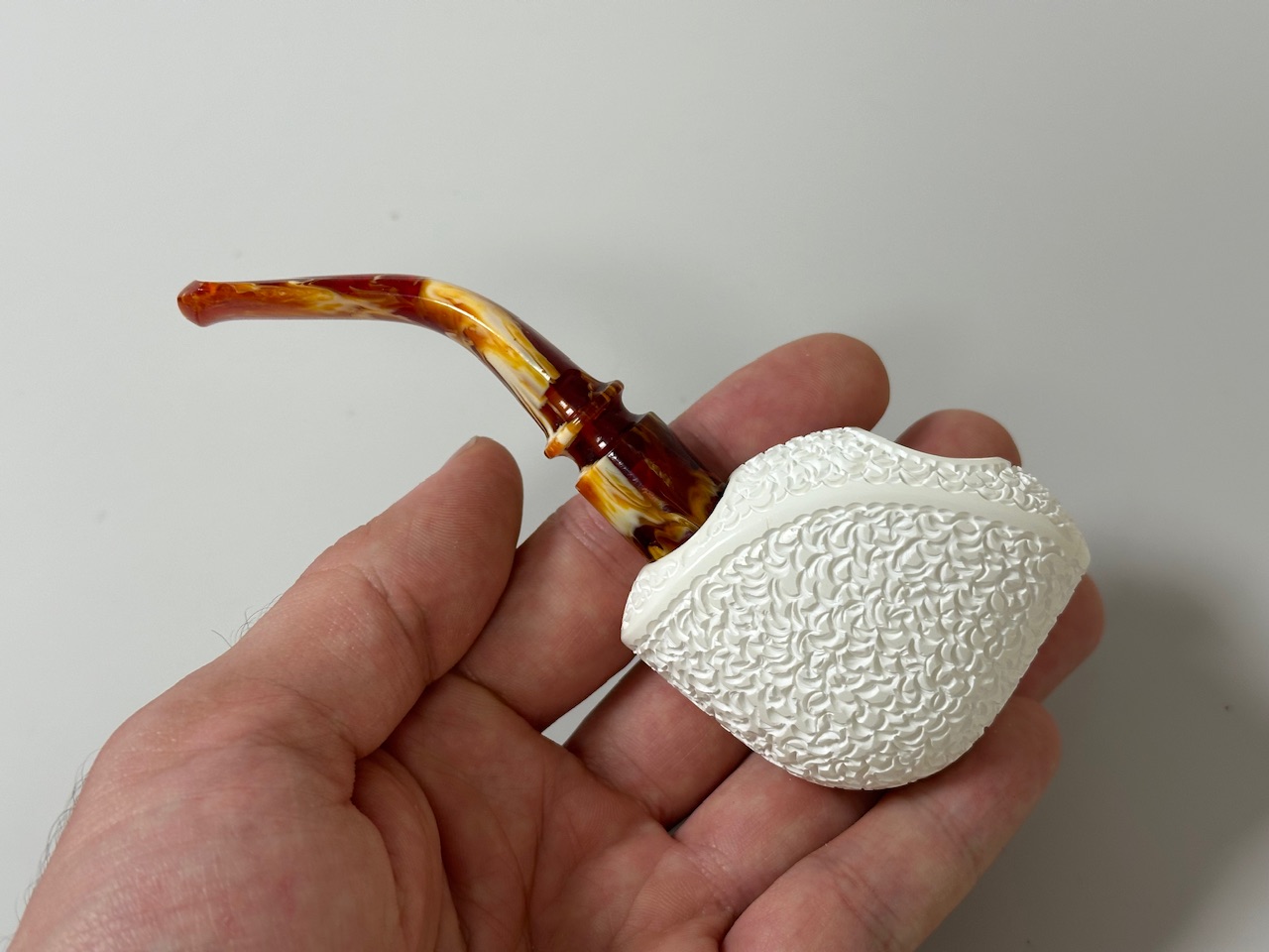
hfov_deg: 39.7
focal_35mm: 48
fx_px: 1760
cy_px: 476
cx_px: 634
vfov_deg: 30.3
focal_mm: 6.86
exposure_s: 1/50
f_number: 1.78
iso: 50
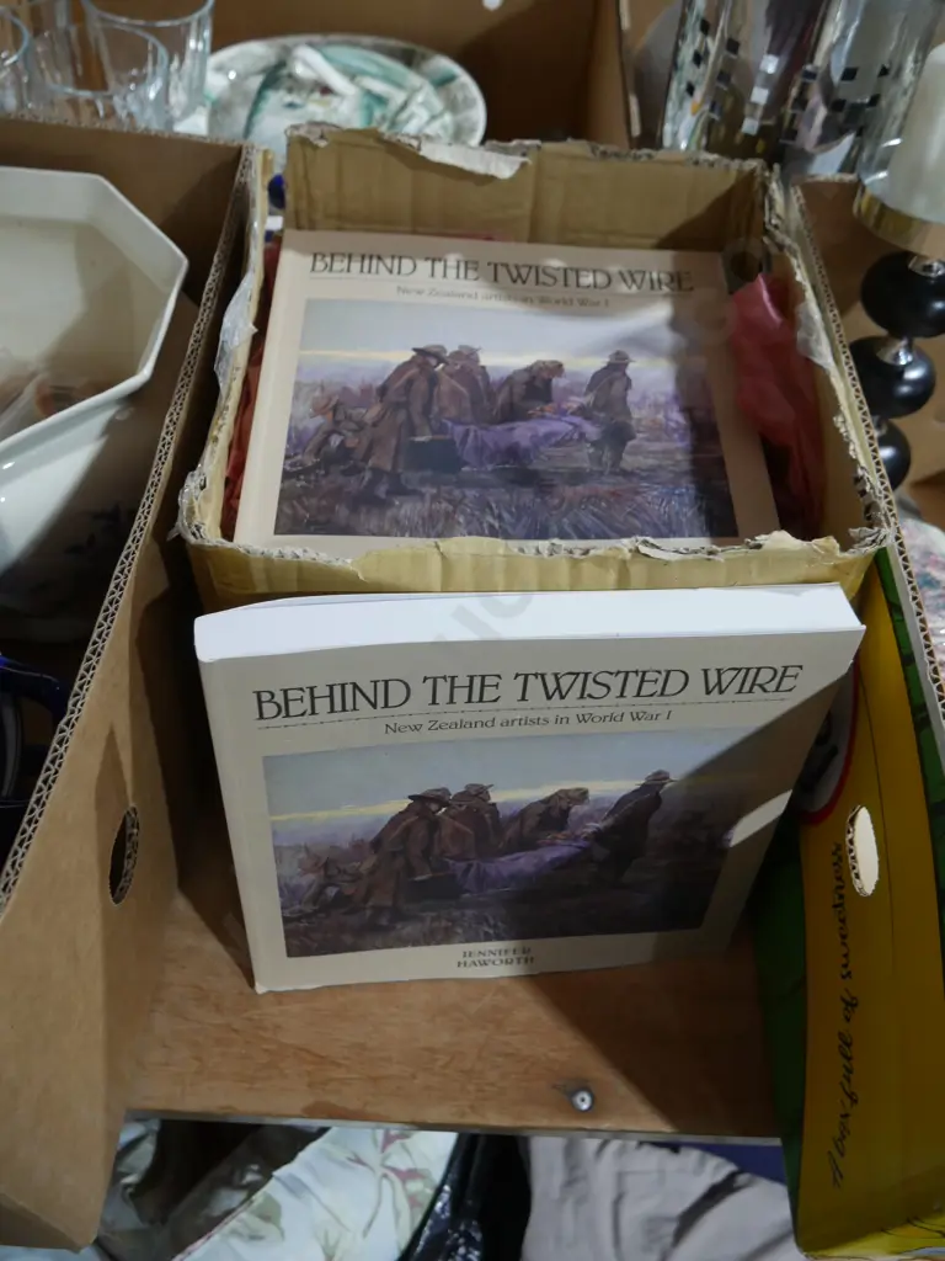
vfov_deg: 63.4
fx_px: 1019
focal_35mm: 28
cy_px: 630
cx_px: 472
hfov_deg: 49.7
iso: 640
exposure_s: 1/60
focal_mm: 14
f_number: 3.5
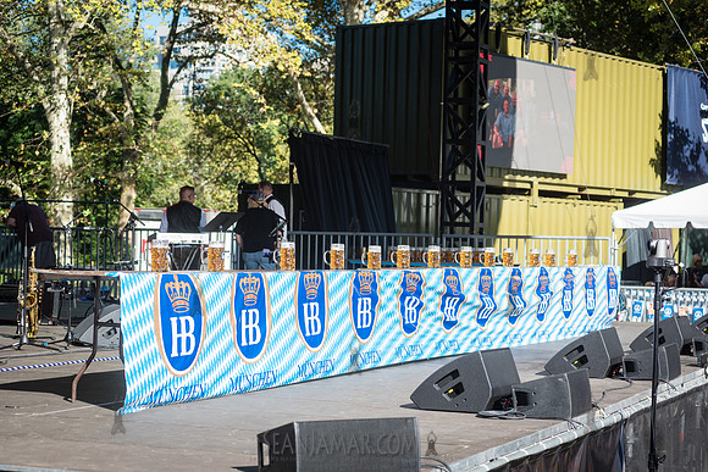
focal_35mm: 80
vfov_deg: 17.1
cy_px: 236
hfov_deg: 25.4
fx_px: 1574
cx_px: 354
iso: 250
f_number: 4.5
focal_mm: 80
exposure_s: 1/800
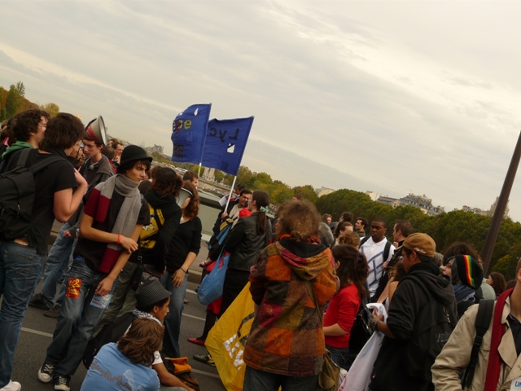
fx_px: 873
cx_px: 260
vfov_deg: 25.2
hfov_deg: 33.2
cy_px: 196
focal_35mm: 58
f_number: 5
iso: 100
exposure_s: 1/250
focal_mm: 9.5
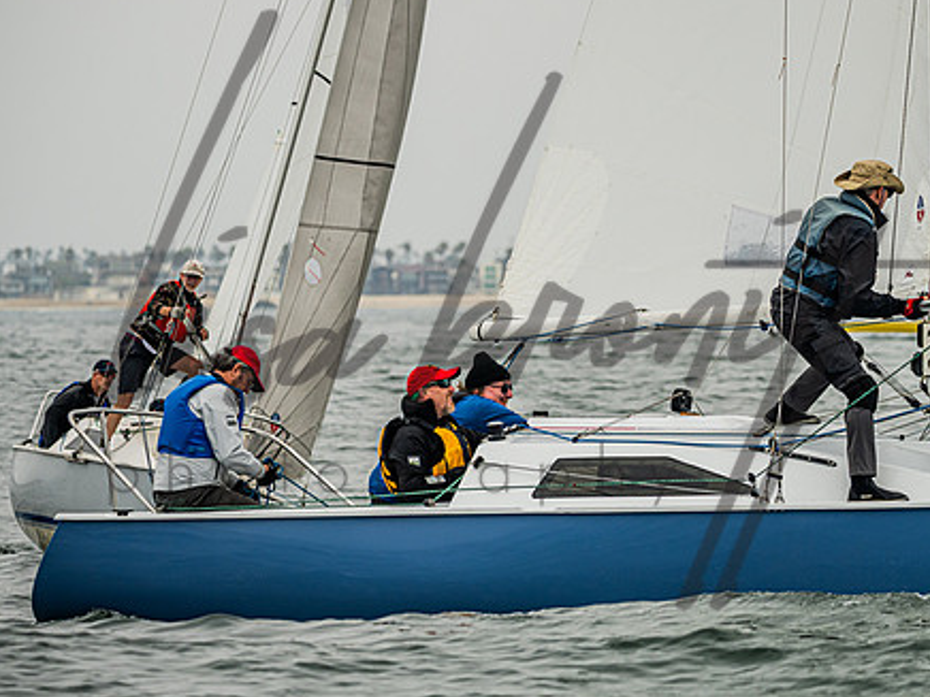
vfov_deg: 5.3
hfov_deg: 7.0
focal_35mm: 283
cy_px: 334
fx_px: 7603
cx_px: 536
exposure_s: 1/4000
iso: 280
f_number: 5
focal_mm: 190
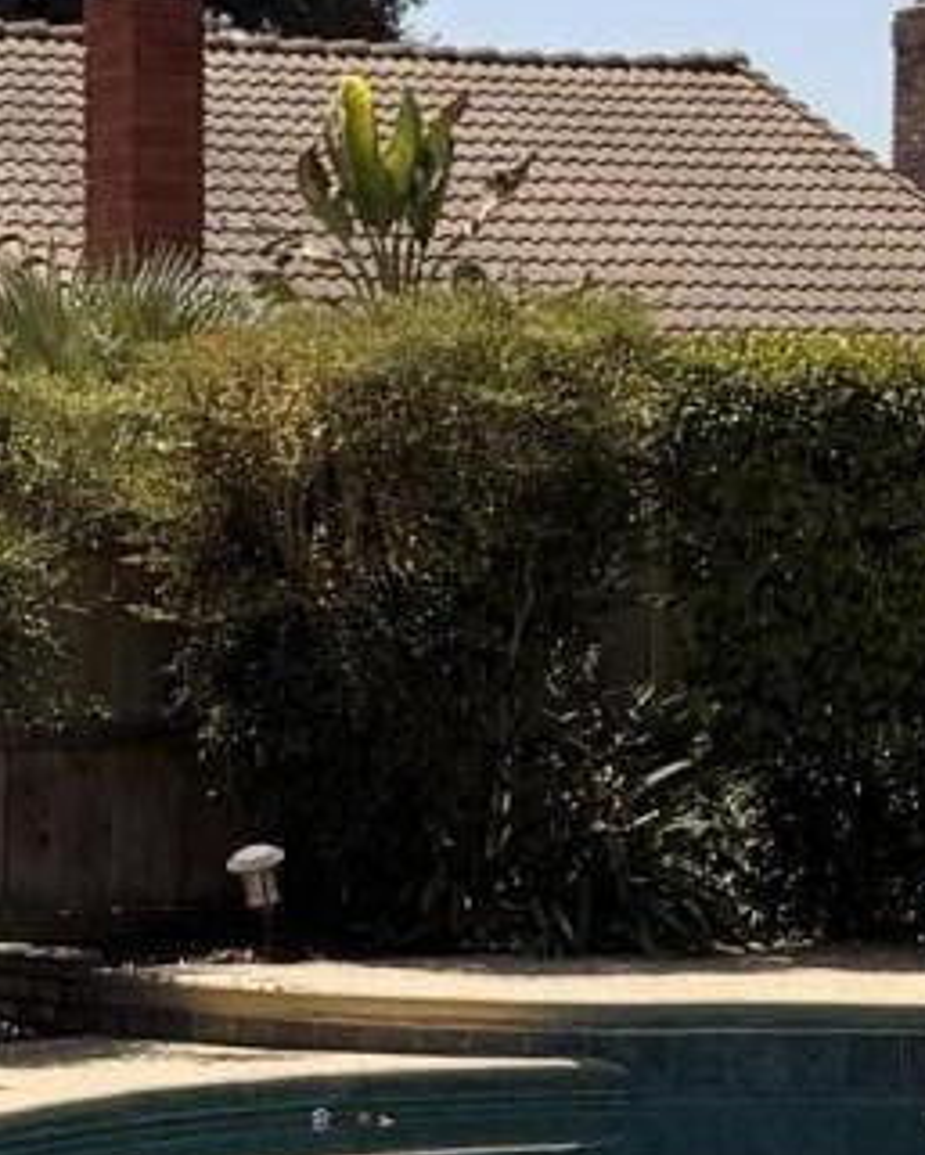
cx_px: 83
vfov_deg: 13.2
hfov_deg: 10.5
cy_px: 788
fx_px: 4994
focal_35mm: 146
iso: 80
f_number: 1.78
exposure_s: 1/5714
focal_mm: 6.76
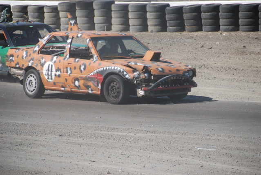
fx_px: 2178
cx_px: 130
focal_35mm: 300
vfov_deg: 4.6
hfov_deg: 6.9
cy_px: 88
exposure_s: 1/800
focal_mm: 200
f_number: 5.6
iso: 200
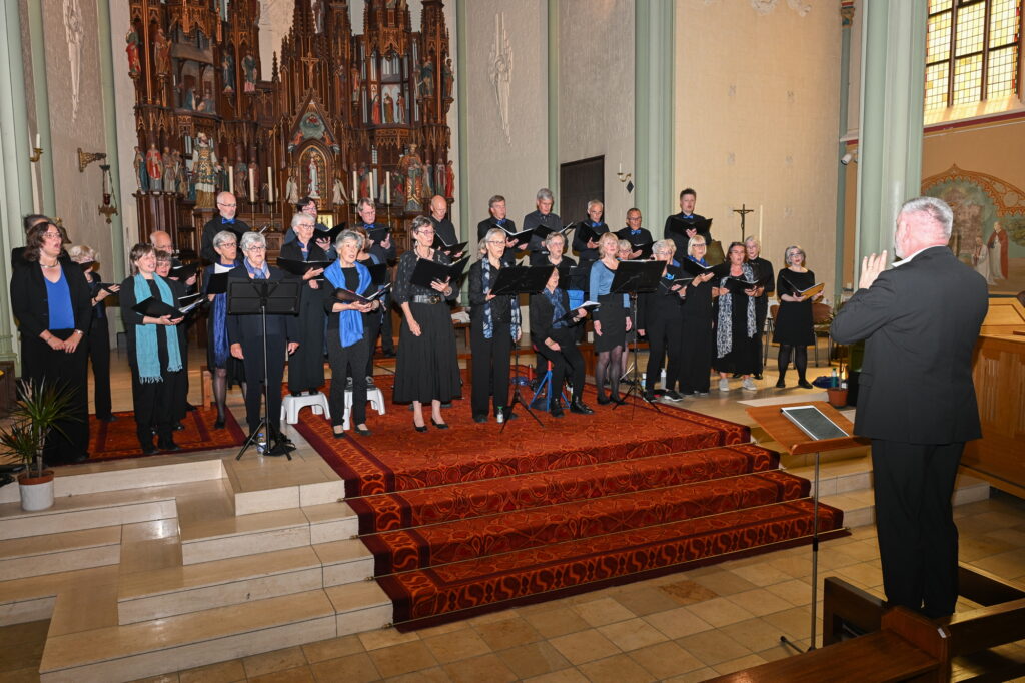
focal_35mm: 28
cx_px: 512
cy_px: 342
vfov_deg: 46.4
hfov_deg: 65.5
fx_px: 797
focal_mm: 28
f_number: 8
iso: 800
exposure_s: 1/100
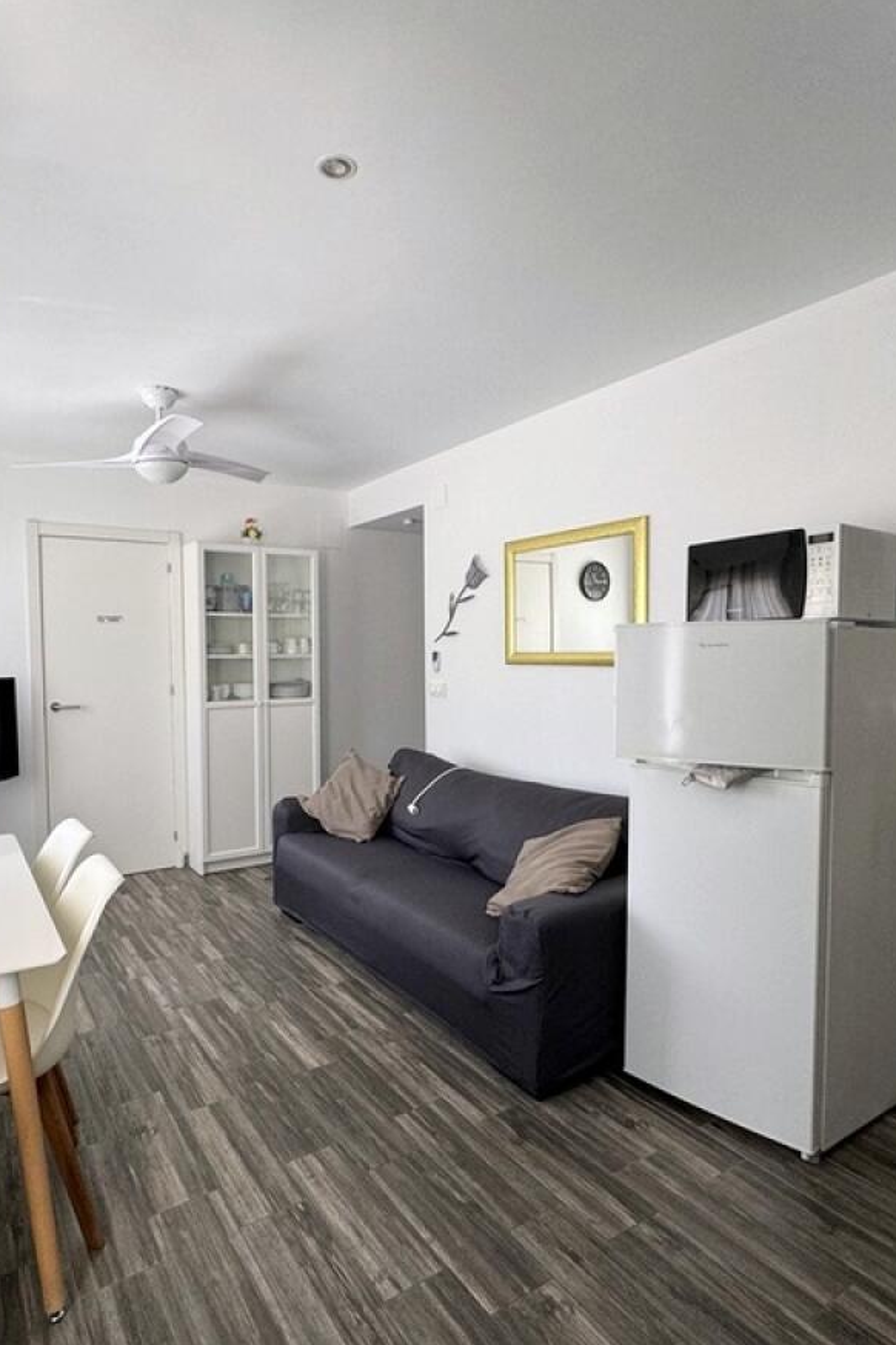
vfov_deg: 84.0
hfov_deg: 61.7
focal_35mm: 20
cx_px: 388
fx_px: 747
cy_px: 686
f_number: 2.2
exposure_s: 1/99
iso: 125
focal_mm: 2.22
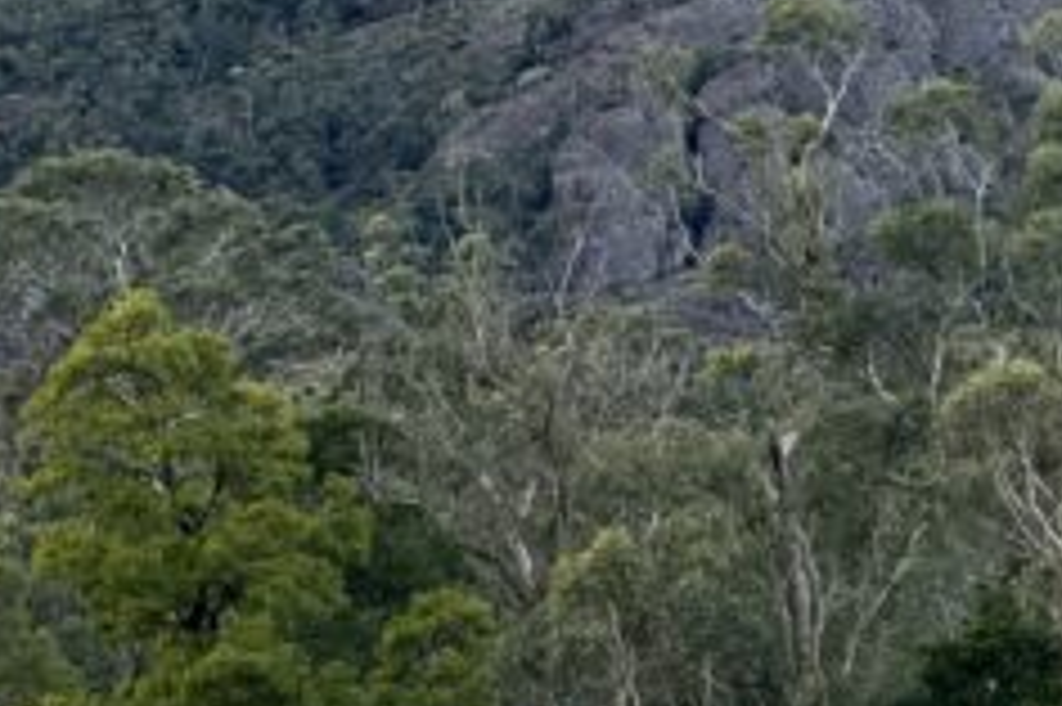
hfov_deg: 10.4
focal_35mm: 198
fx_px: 5837
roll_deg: -0.4
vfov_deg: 6.9
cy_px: 382
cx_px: 482
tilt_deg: +5.3
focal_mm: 9
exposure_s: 1/423
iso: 32
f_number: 2.8
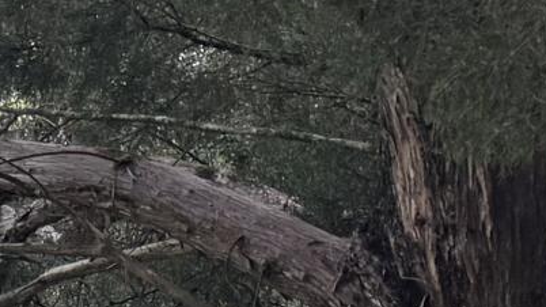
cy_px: 1365
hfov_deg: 8.4
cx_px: -1331
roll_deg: +0.4
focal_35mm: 195
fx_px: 2823
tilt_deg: -5.3
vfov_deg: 5.3
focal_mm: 6.76
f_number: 1.78
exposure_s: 1/414
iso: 100
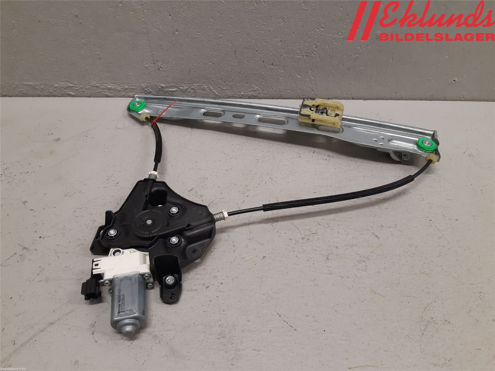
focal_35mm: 26
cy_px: 186
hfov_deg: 67.3
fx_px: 372
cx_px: 248
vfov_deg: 53.1
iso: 125
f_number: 1.7
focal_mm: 3.93
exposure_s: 1/50
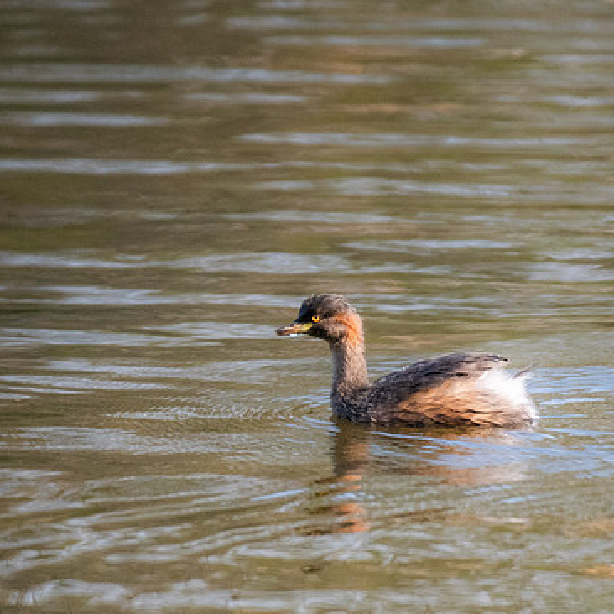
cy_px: 435
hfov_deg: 1.3
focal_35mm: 1365
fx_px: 27392
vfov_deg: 1.3
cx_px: 222
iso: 1600
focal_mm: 500
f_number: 5.6
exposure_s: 1/2000
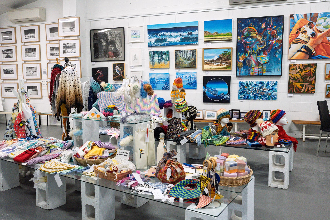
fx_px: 275
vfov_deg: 43.6
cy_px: 110
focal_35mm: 30
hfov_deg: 61.9
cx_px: 165
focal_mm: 20
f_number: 5.6
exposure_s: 1/60
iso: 1600
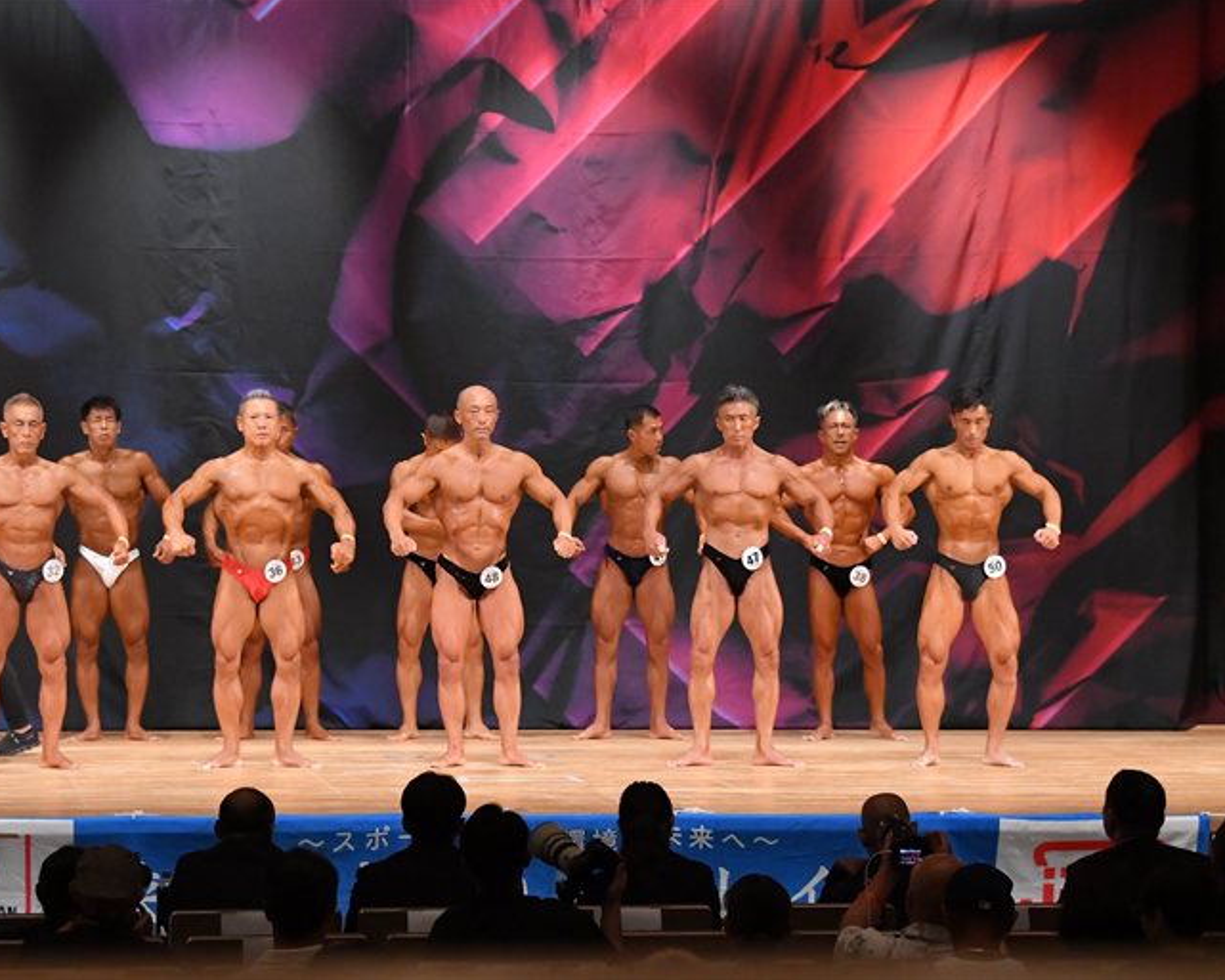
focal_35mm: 144
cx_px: 534
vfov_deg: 10.7
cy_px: 489
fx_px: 5222
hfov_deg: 13.4
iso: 6400
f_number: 5.6
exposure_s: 1/400
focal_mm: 85
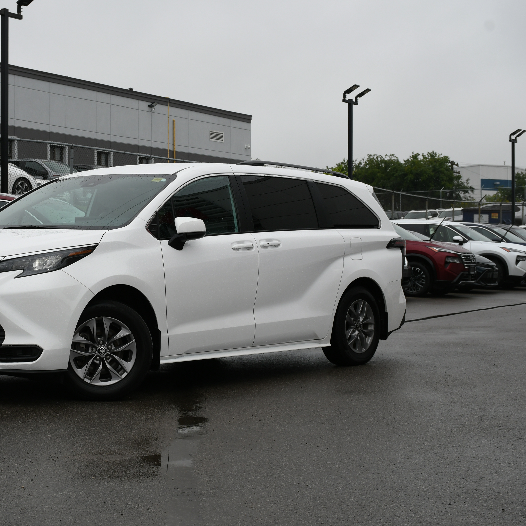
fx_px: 1152
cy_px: 263
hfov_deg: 25.5
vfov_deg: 25.7
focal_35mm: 67
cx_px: 156
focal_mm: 35
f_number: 9
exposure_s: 1/250
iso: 160
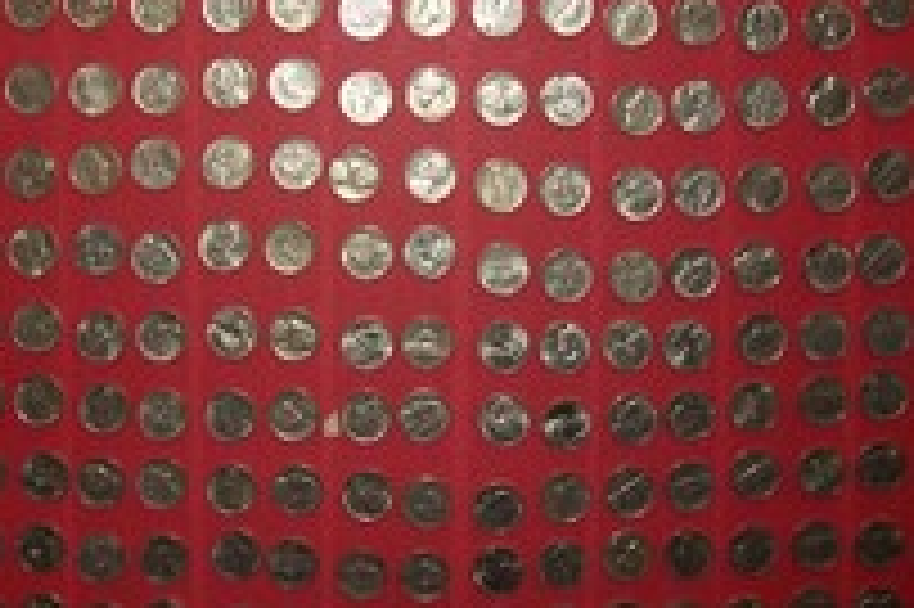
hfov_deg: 32.8
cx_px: 387
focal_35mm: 61
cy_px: 191
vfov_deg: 22.1
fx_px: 1547
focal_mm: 5.6
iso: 80
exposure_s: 1/60
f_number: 2.7
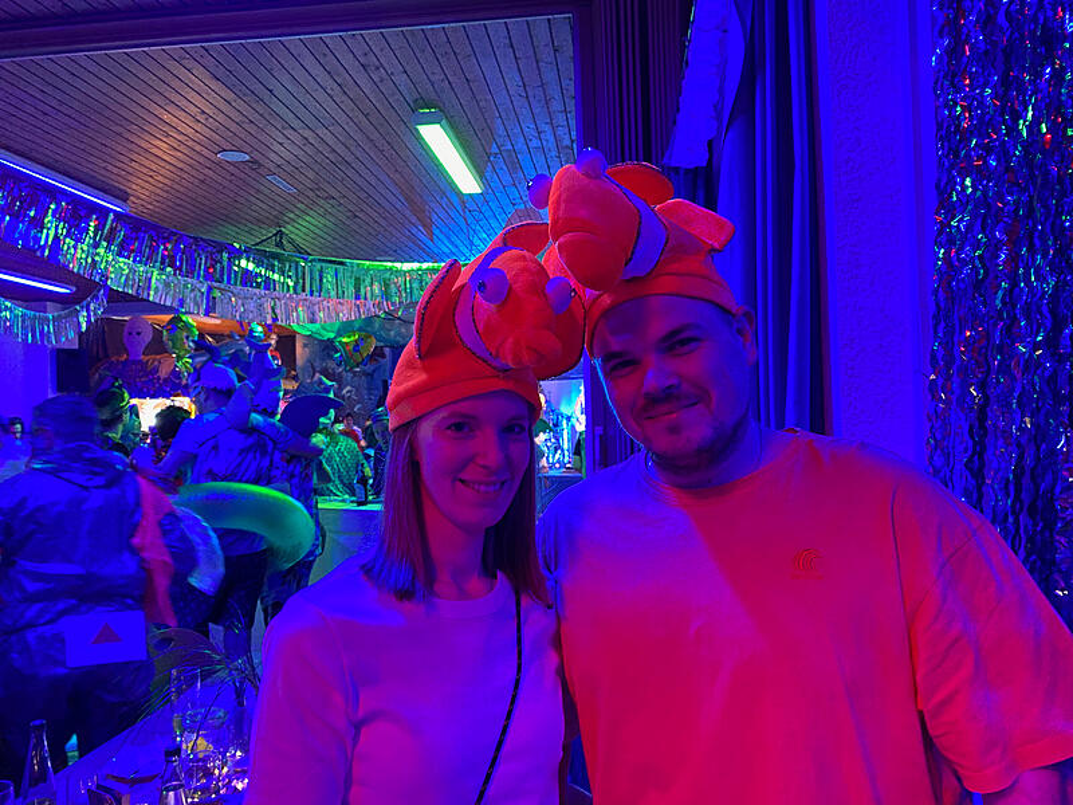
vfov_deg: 53.1
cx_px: 536
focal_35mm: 26
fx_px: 806
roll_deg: +1.6
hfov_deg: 67.3
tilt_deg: +1.3
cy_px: 402
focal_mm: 4.25
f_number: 1.8
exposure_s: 1/20
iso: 1000
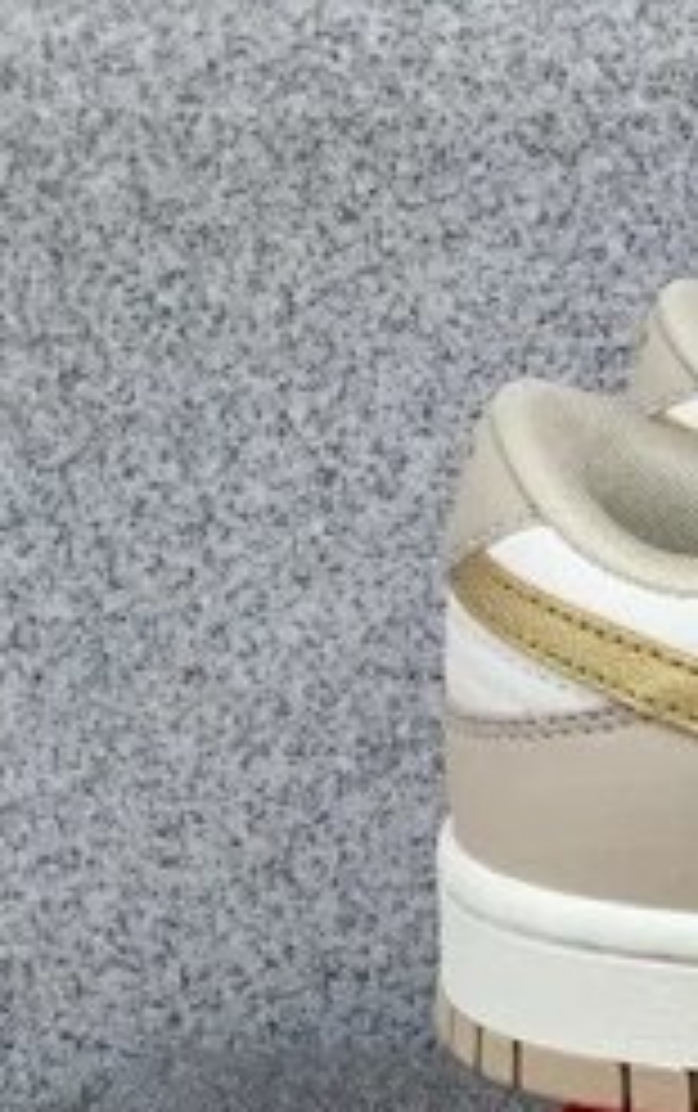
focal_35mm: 85
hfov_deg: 13.4
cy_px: 1040
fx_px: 2580
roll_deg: -0.2
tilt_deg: -21.0
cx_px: 1355
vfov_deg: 23.6
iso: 25
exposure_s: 1/595
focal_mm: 3.3
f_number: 2.4
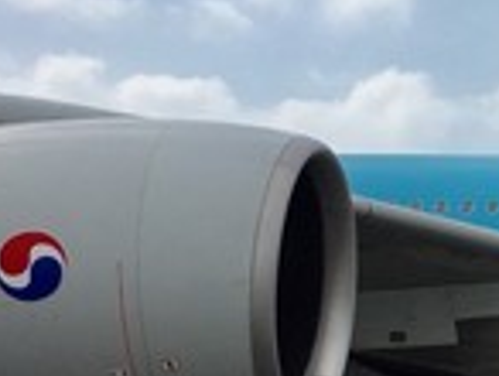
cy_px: 325
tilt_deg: +7.1
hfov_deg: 14.5
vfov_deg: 12.4
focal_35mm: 119
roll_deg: +1.9
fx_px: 1718
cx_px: 895
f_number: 2.2
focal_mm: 4.15
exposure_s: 1/4405
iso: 32
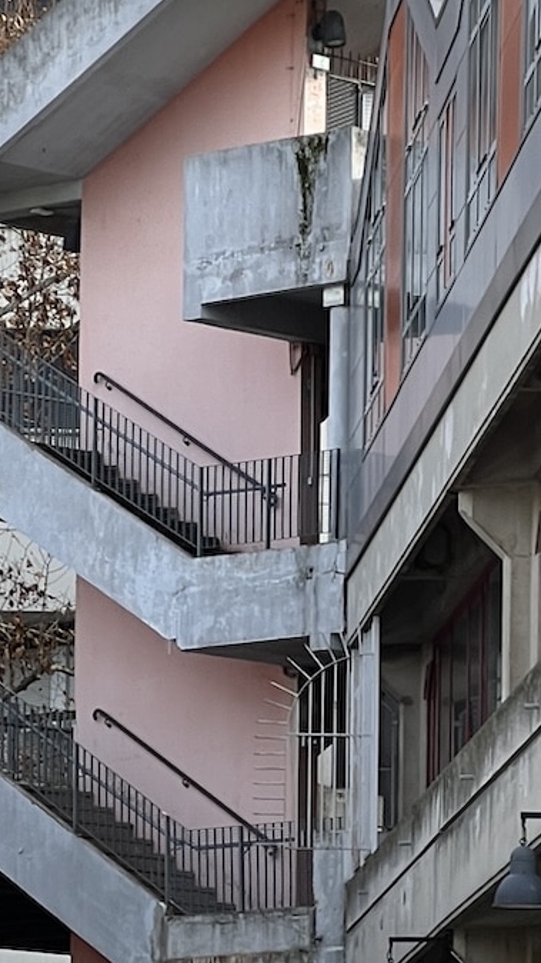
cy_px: 1169
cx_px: 93
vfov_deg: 8.6
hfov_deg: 4.9
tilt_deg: +3.2
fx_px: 6352
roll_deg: -0.8
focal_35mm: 249
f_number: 2.8
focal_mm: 9
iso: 32
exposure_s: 1/145
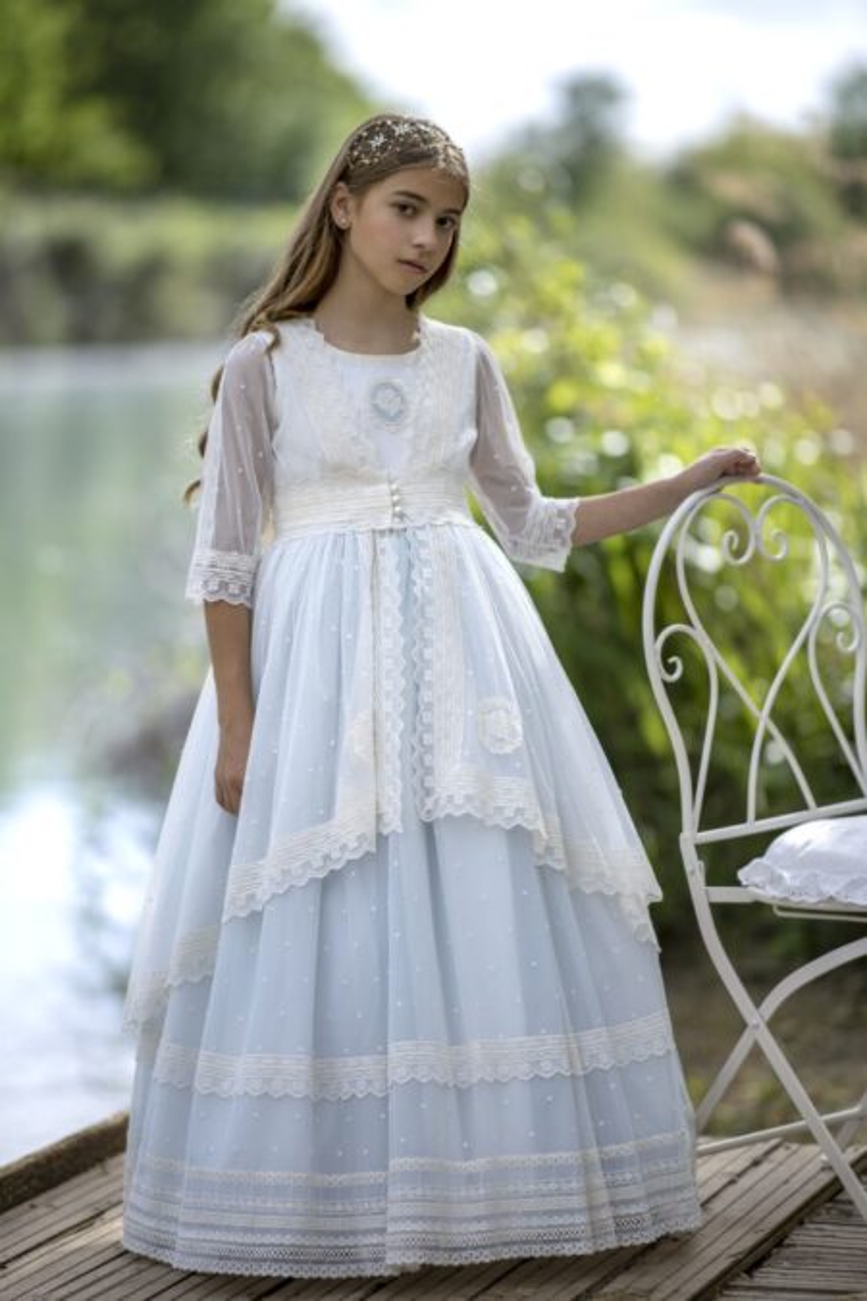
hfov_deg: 13.0
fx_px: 3793
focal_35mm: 105
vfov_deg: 19.5
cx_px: 434
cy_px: 650
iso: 31
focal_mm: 105
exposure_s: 1/2500
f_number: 1.4
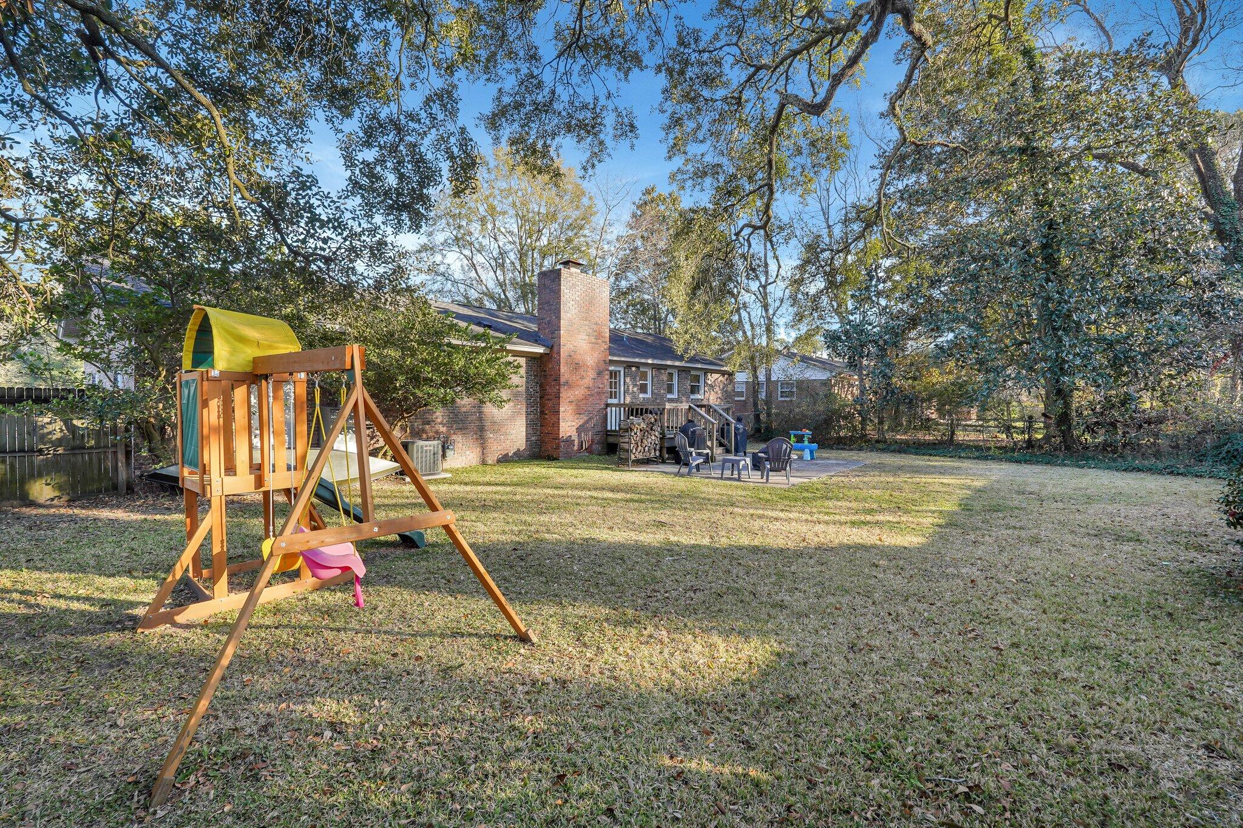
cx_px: 622
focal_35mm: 16
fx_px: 552
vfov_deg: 73.7
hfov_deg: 96.8
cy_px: 414
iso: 100
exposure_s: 1/30
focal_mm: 16
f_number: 9
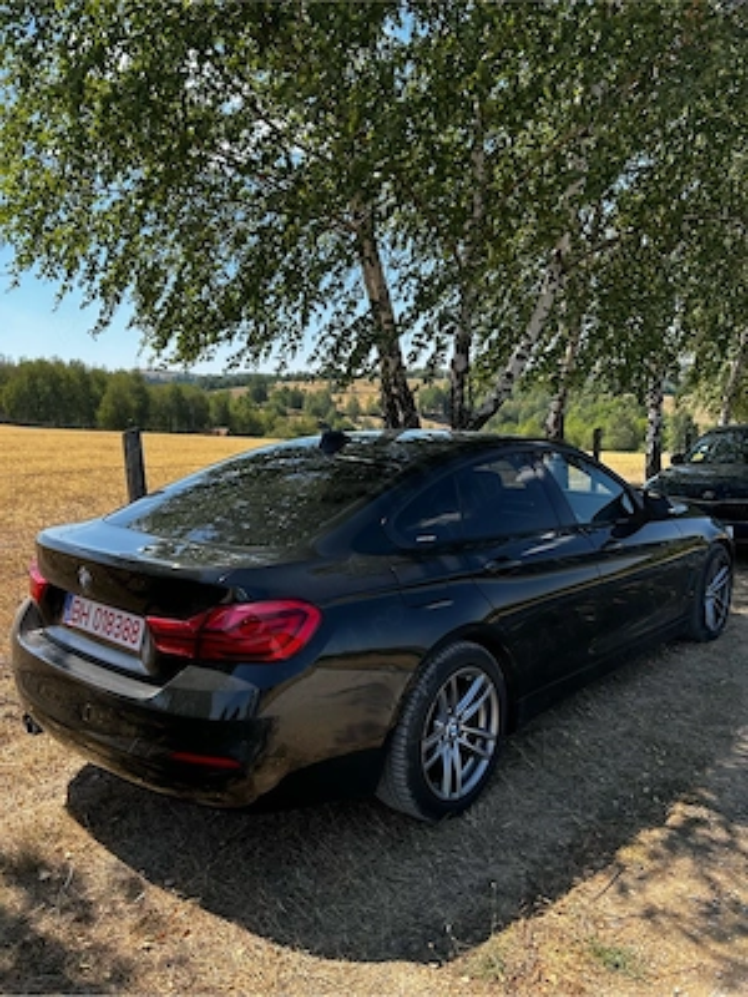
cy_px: 498
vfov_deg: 67.3
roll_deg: -0.1
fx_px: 749
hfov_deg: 53.1
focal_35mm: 26
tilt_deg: -6.0
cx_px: 374
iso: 50
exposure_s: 1/1645
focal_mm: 5.7
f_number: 1.5
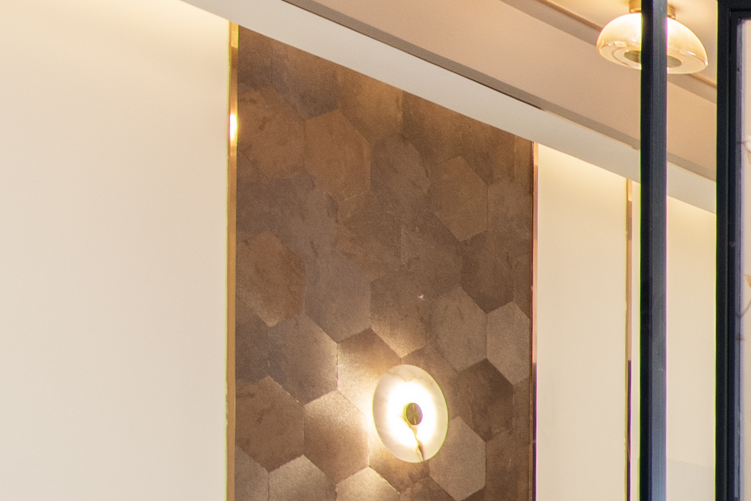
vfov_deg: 12.2
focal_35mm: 106
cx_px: 2042
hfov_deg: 12.4
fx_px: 2211
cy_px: 779
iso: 100
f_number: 8
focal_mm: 18
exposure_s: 1/6
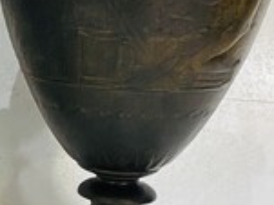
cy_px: 105
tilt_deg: -11.8
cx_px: -60
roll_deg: -1.0
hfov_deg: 17.1
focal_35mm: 110
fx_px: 870
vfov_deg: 13.4
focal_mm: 4.25
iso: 400
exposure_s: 1/60
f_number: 1.8
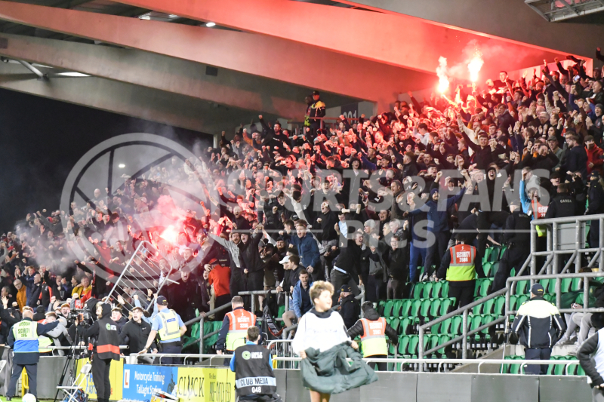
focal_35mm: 218
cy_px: 201
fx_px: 3648
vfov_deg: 6.3
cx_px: 302
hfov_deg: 9.5
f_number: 4
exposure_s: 1/1000
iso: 14400
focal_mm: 145
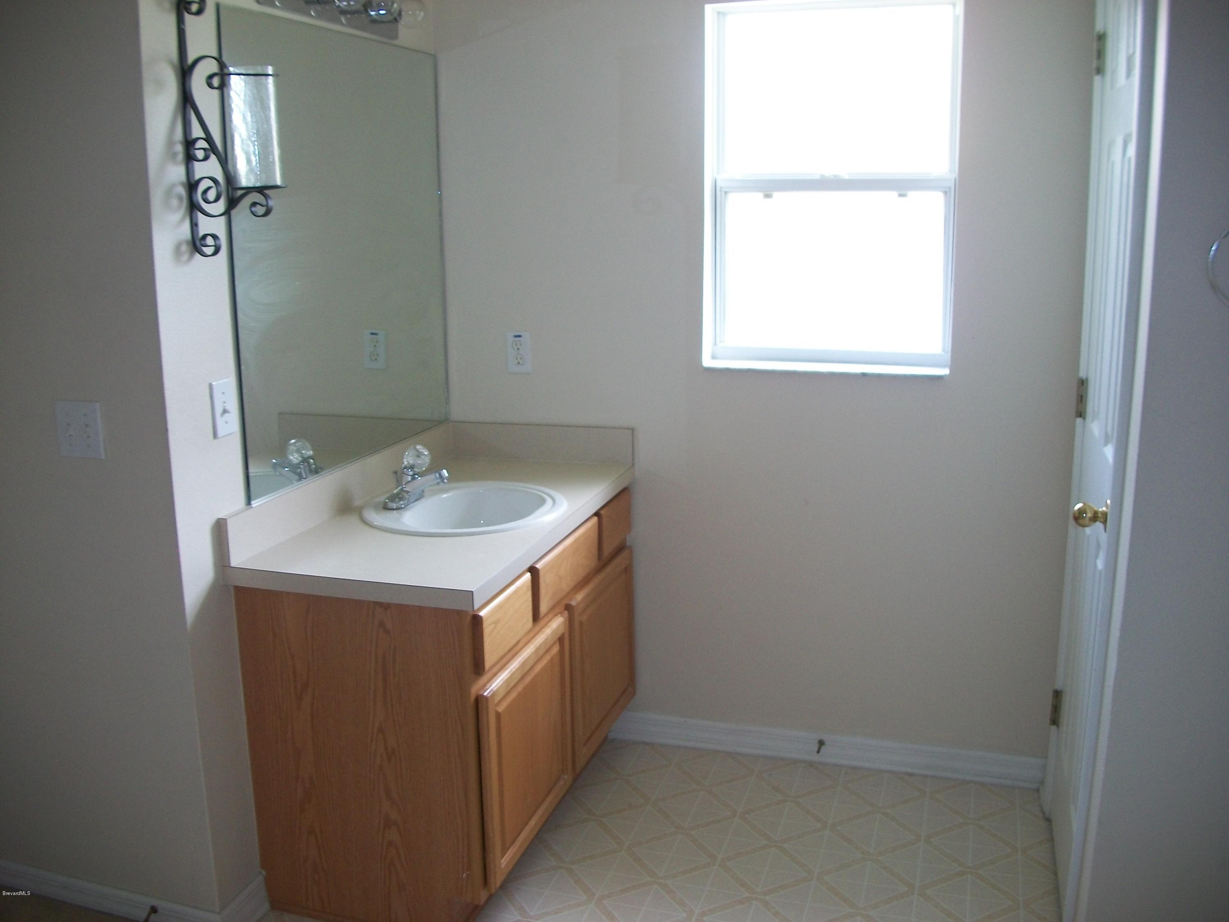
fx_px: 1136
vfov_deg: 44.2
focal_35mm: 32
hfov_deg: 56.8
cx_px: 614
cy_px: 461
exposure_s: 1/30
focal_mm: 5.7
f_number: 2.9
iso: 80
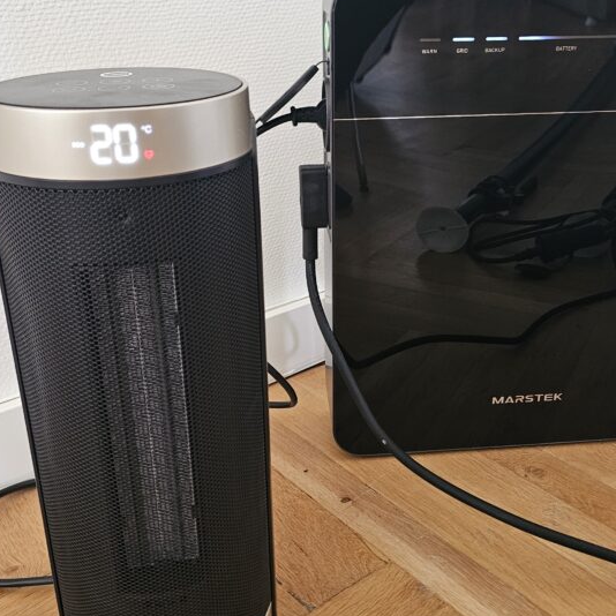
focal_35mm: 39
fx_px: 785
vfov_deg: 42.8
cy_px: 295
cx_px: 321
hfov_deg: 42.8
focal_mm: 6.3
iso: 500
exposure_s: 1/30
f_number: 1.7
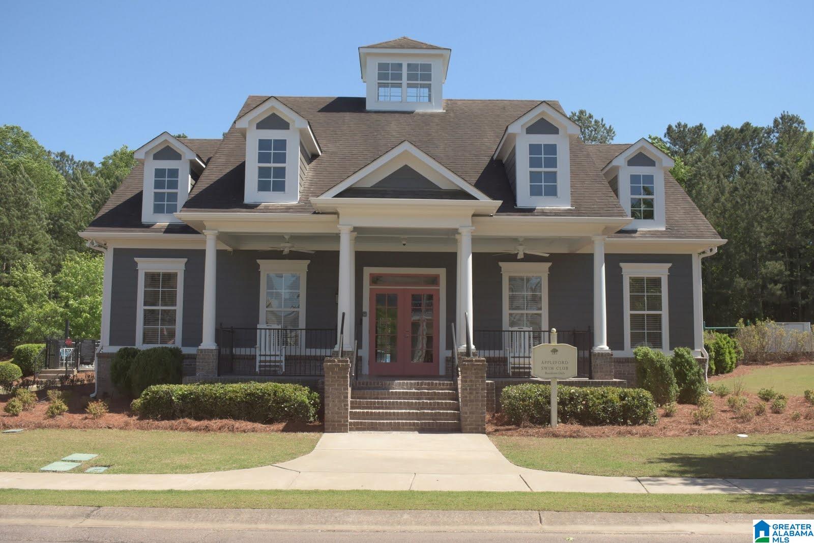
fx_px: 814
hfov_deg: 53.1
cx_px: 407
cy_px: 272
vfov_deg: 36.9
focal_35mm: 36
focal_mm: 24
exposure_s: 1/5000
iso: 2000
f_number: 7.1
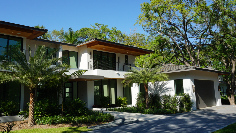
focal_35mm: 32
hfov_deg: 60.8
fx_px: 200
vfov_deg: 36.7
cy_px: 61
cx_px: 101
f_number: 11
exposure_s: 1/125
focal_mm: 16
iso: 100
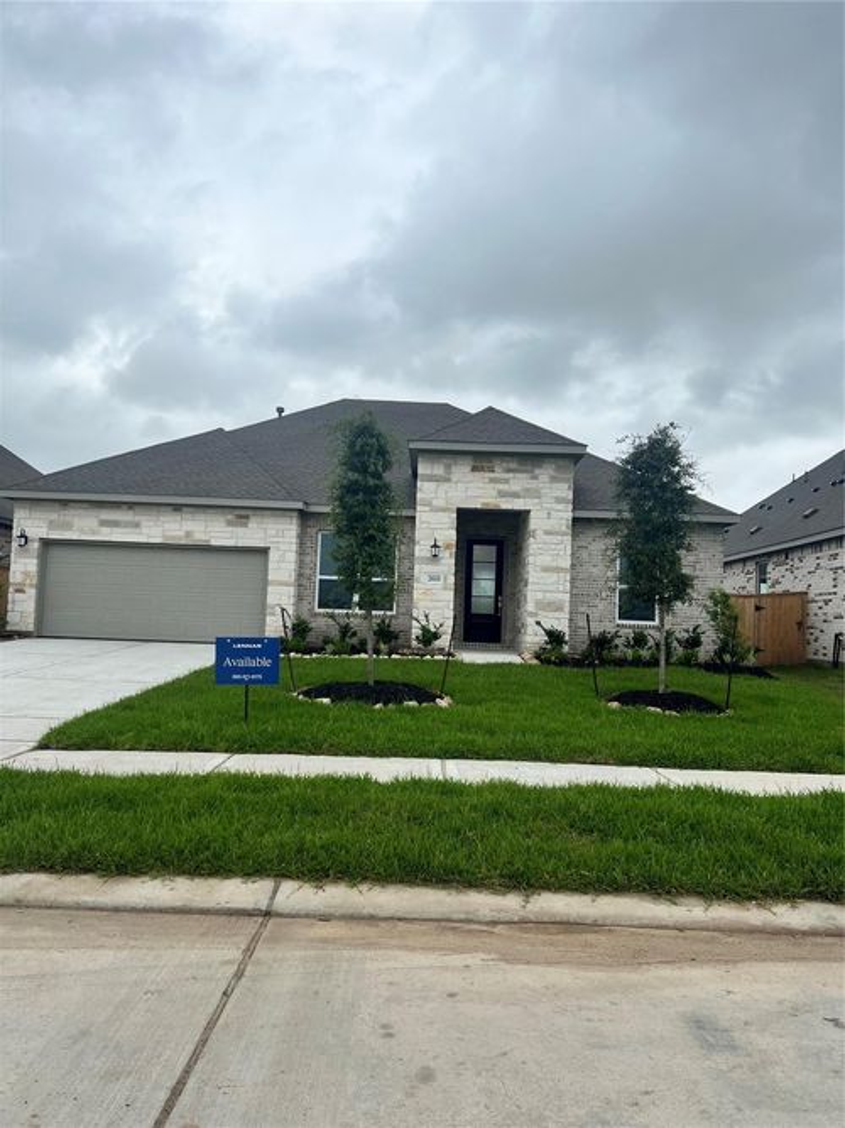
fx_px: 847
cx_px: 422
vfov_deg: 67.3
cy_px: 564
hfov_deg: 53.0
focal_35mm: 26
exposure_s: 1/1972
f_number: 1.5
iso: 50
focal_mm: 5.7
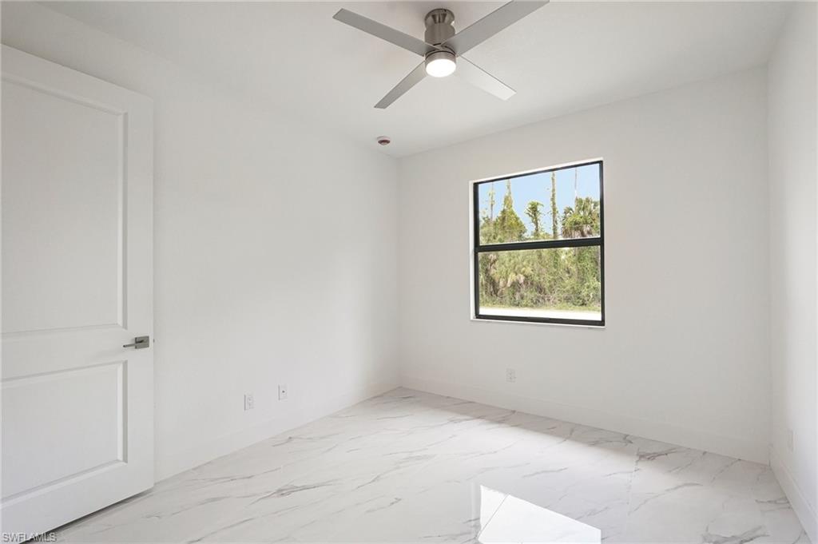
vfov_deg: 73.7
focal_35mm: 16
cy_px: 272
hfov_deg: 96.8
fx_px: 363
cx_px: 409
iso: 400
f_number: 8
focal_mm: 16
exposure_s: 1/100
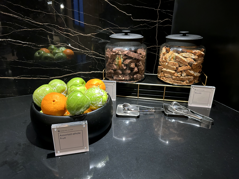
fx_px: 180
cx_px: 120
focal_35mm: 26
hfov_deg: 67.3
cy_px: 90
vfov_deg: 53.1
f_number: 1.5
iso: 500
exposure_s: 1/50
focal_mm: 5.7
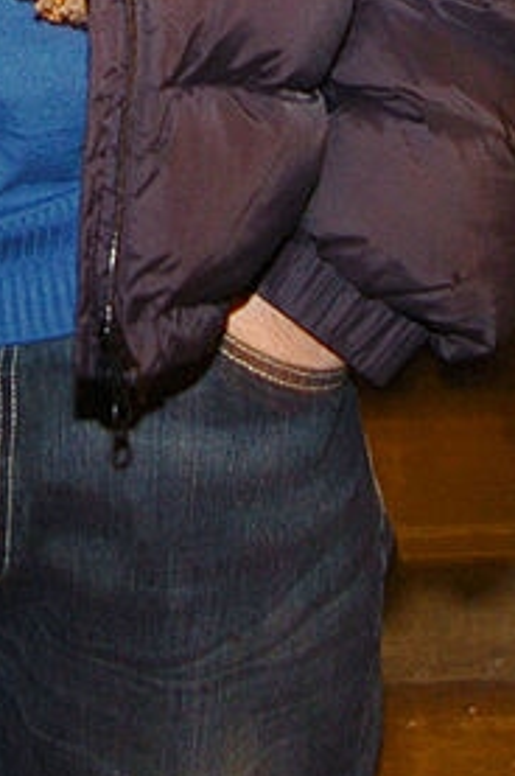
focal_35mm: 194
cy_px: -597
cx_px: 11
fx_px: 4170
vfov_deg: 10.1
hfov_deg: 7.0
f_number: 4.5
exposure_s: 1/13
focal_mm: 35
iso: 250
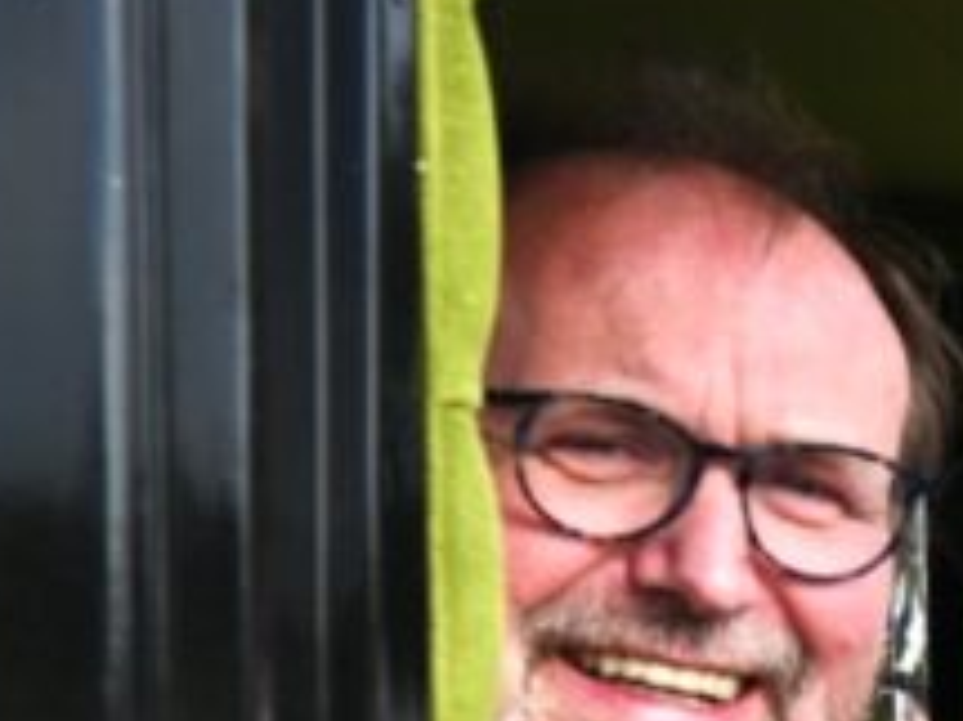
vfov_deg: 13.1
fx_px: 3058
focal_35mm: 110
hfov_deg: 13.8
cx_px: 2163
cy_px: 896
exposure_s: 1/250
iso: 110
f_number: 5.6
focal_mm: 16
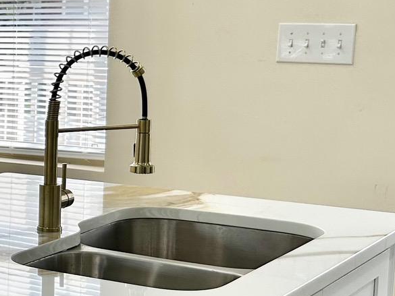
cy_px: 165
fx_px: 1039
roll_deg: +1.4
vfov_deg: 16.2
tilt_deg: -9.4
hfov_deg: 18.0
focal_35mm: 91
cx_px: -275
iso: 50
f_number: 1.5
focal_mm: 5.7
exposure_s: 1/322
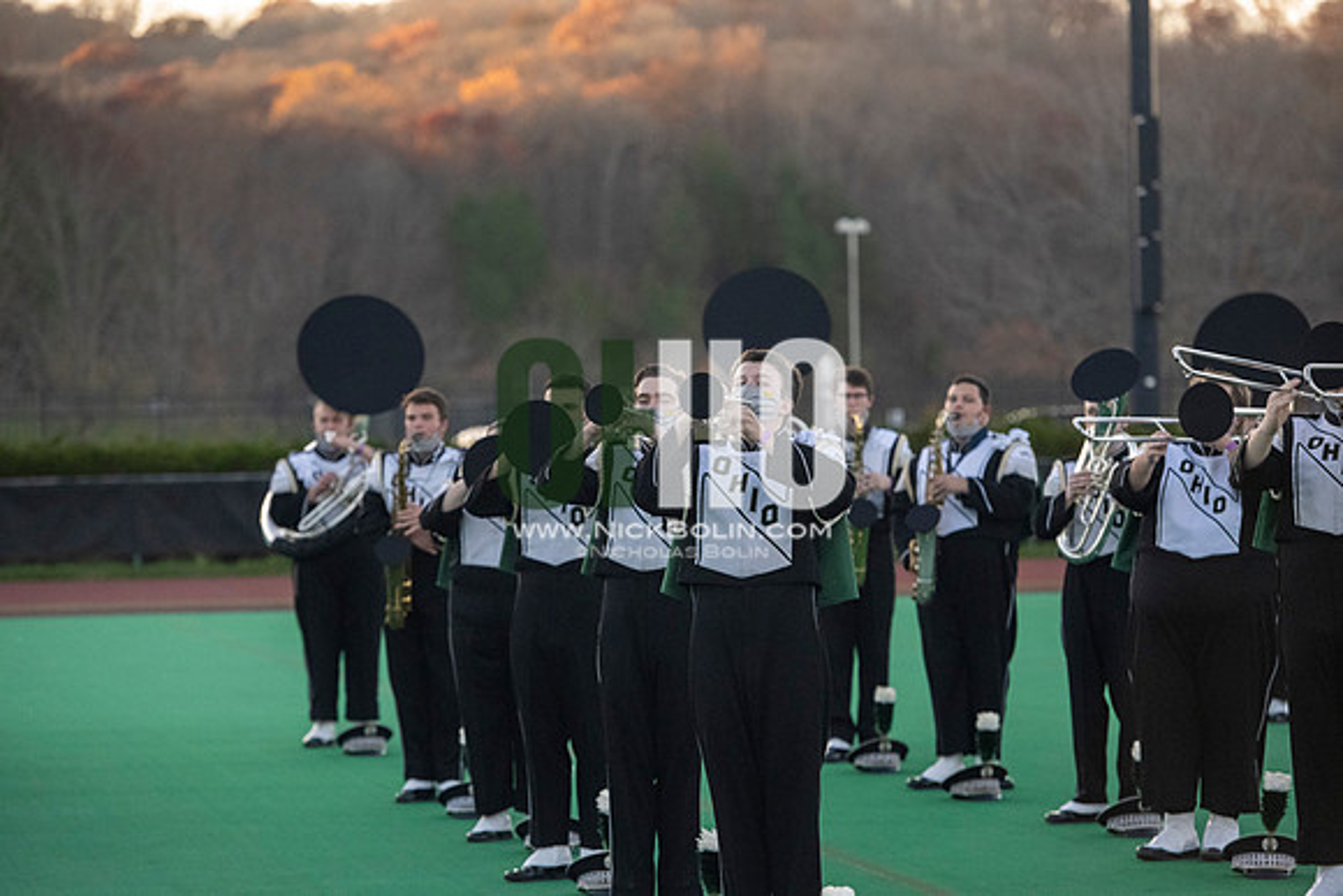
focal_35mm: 165
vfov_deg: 8.3
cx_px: 672
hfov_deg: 12.4
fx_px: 6157
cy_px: 448
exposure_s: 1/5000
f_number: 4.5
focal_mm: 165
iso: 5000
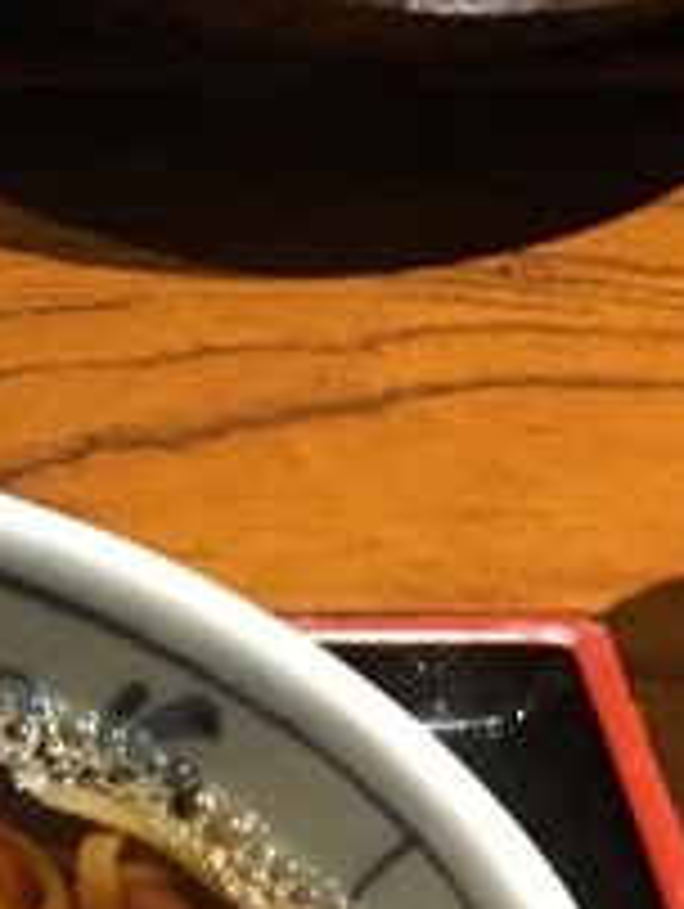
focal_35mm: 172
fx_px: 4522
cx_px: -1094
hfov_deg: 7.9
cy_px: 1440
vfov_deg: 11.0
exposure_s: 1/24
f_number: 2.2
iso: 200
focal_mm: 4.15
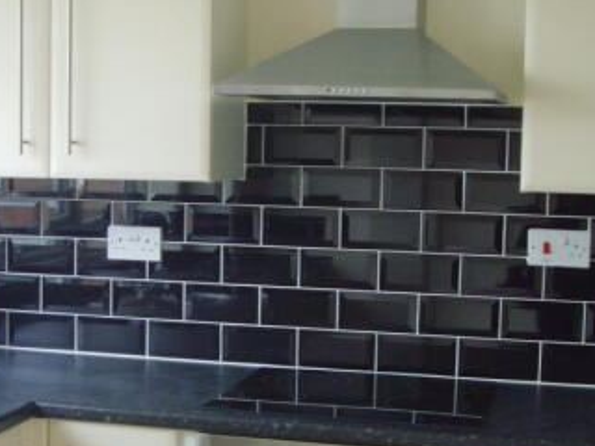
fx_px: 1220
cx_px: 250
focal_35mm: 71
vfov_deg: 20.6
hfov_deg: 27.4
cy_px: 309
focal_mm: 6.6
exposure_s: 1/45
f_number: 3.5
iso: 160
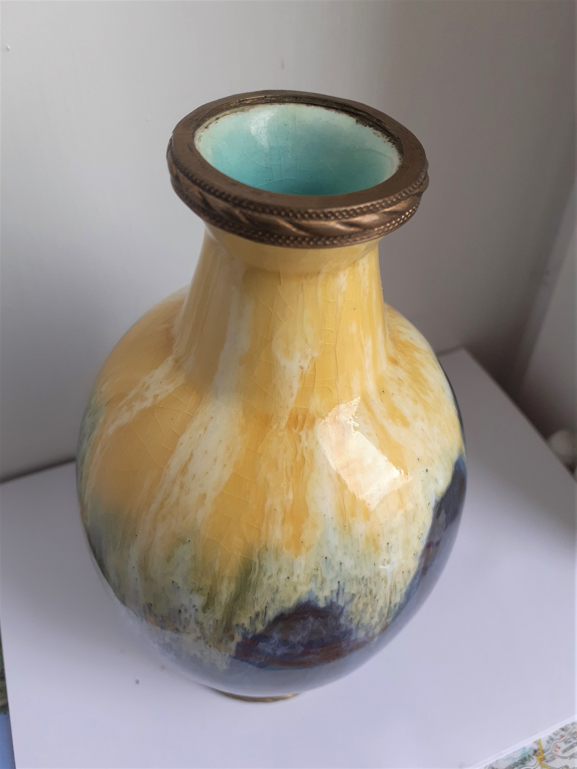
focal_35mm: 27
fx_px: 600
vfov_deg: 65.3
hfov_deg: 51.4
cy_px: 384
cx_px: 288
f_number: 1.9
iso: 64
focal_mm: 3.6
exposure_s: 1/100
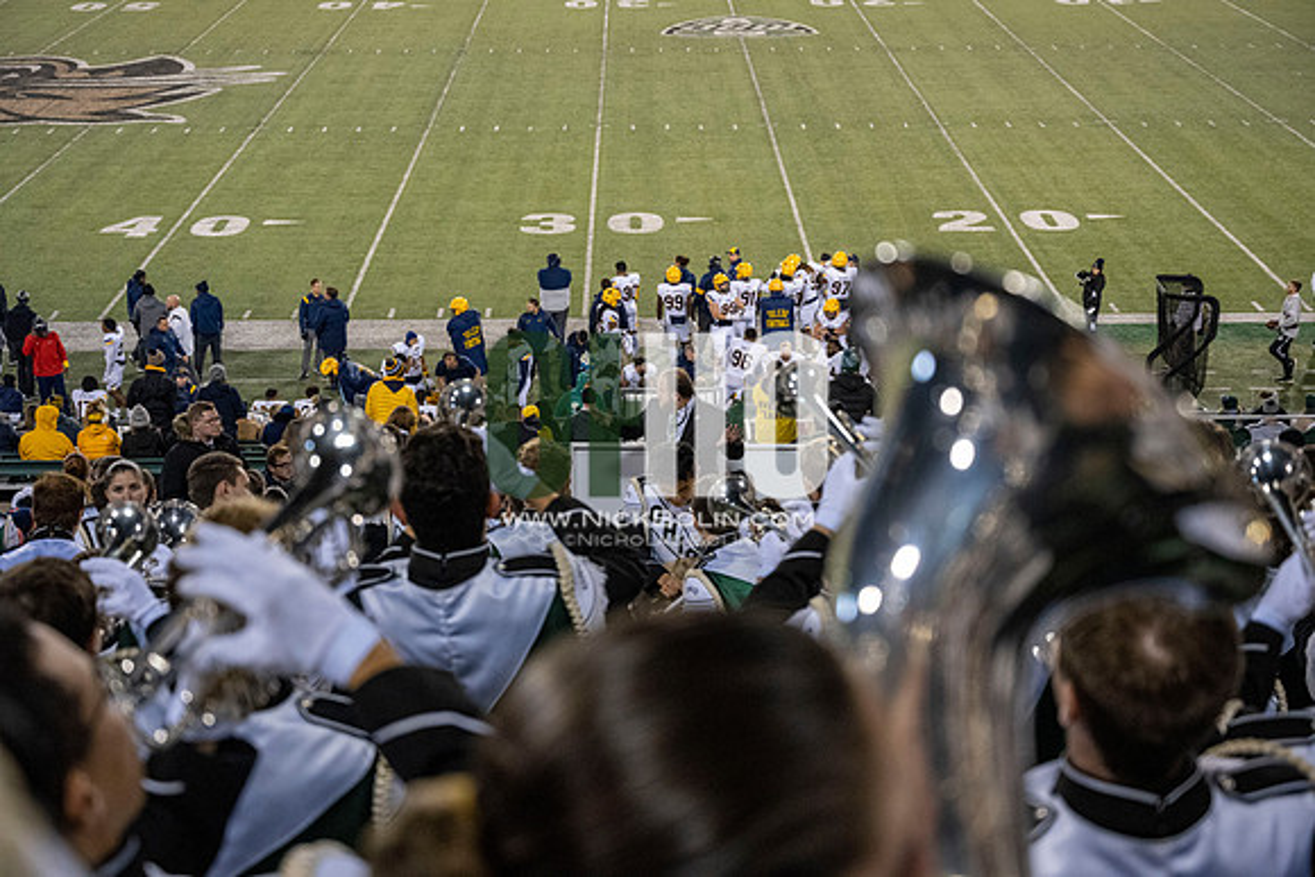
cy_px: 438
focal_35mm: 54
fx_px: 1973
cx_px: 658
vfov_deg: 25.1
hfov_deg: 36.9
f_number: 4
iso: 3200
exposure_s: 1/500
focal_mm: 54
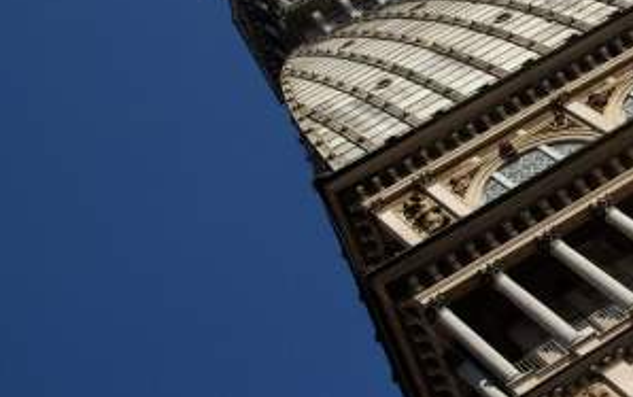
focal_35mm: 86
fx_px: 1485
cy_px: 154
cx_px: 631
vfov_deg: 15.2
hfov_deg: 23.1
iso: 100
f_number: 13
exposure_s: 1/200
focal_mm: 28
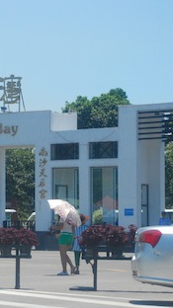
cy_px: 173
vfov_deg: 12.5
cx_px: -61
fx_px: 1406
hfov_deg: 7.0
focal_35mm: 172
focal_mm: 62
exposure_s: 1/1000
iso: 800
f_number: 8
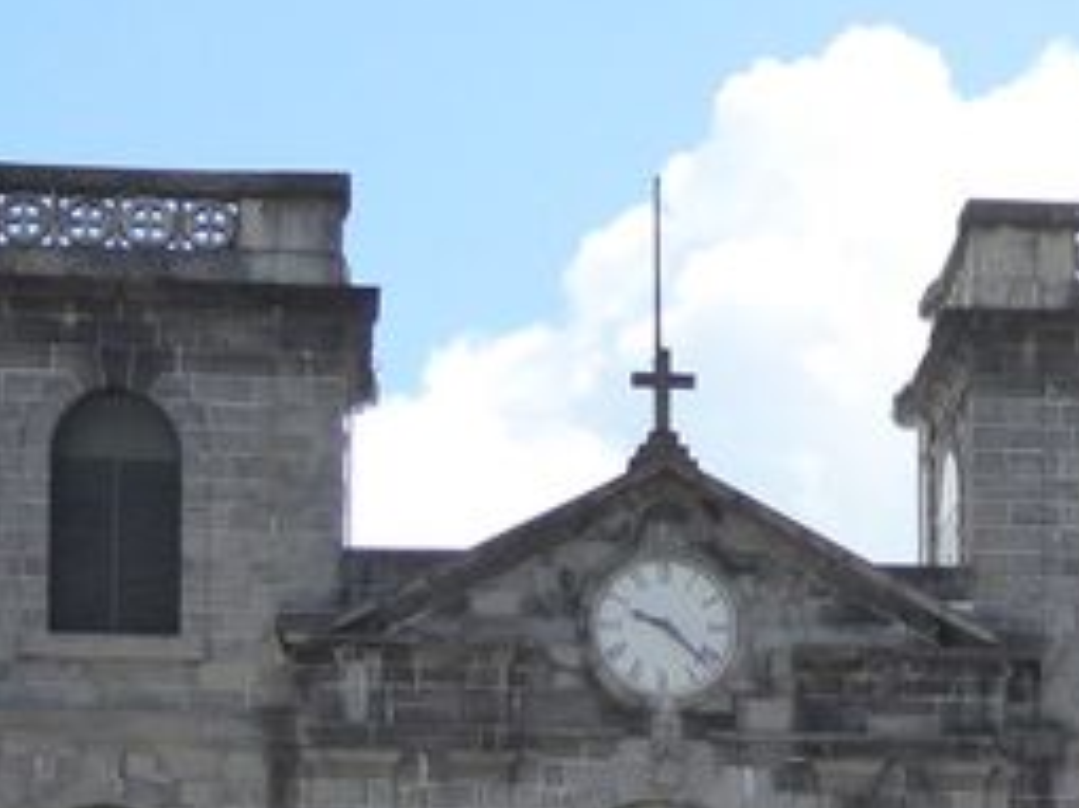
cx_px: 1075
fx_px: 5857
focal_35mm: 188
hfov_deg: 10.4
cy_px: 1168
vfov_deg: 7.8
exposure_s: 1/400
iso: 160
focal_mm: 10.3
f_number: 4.2
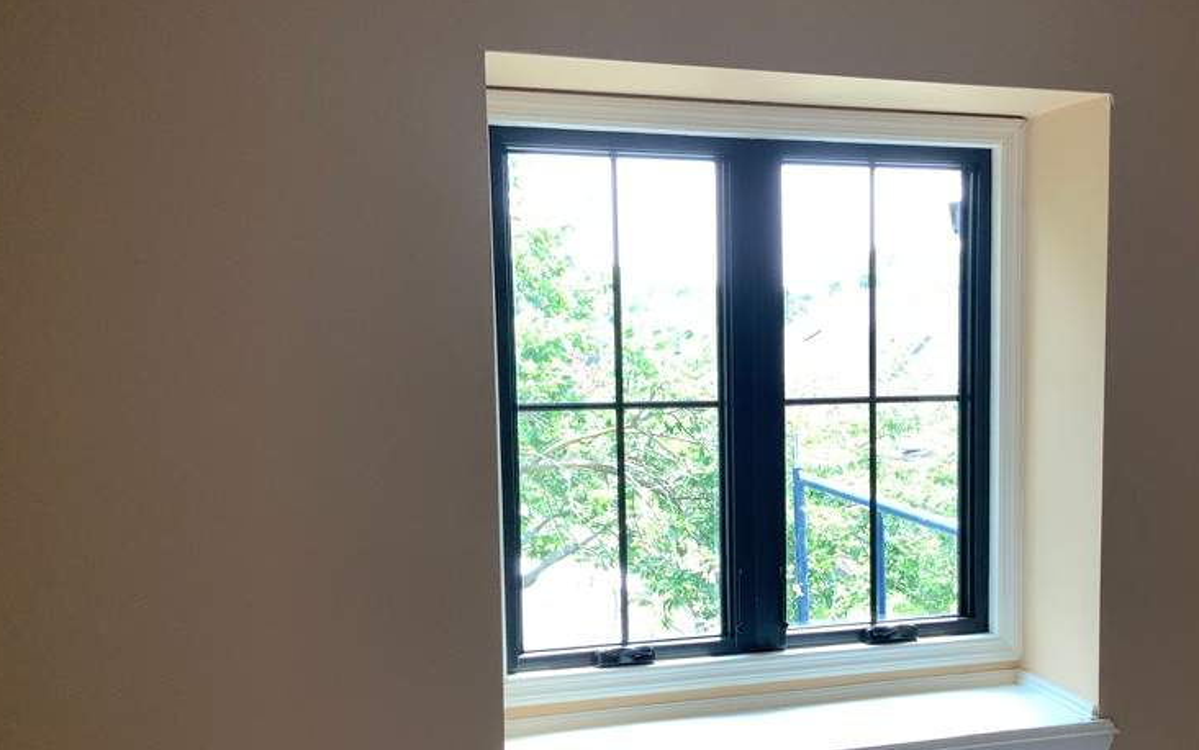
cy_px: 490
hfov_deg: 45.6
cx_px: 790
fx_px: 1406
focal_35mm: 43
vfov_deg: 29.7
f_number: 1.8
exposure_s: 1/120
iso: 40
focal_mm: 3
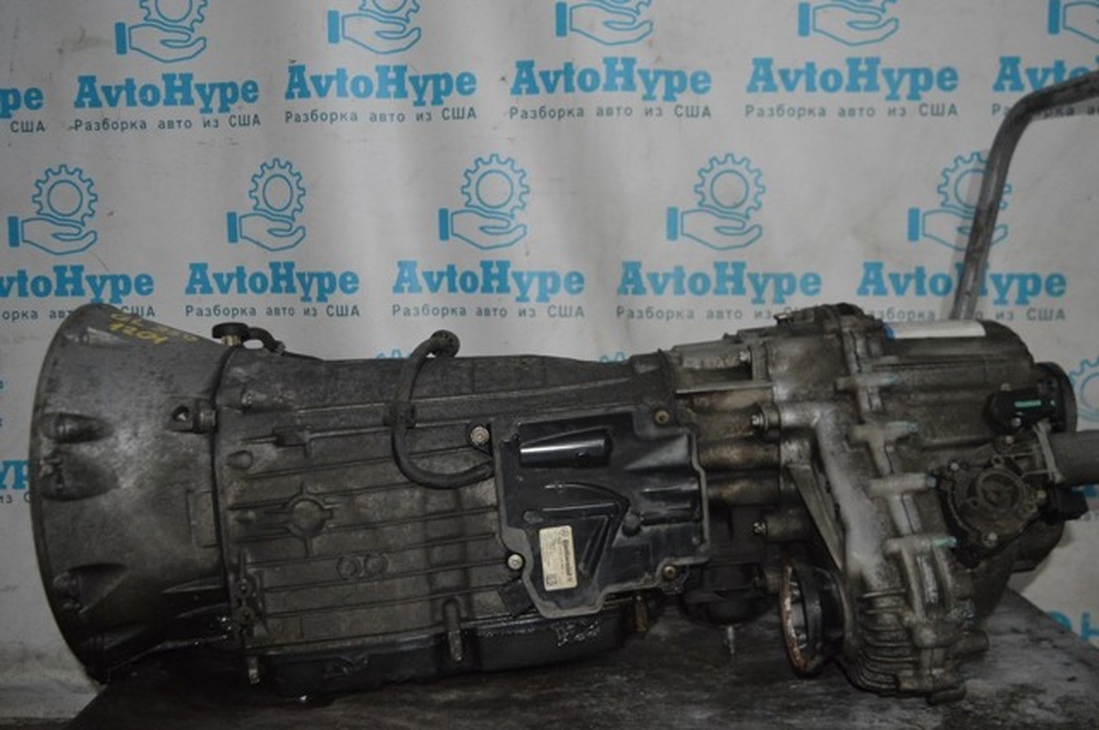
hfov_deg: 53.2
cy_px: 365
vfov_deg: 36.8
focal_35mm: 36
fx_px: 1098
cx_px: 550
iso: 3200
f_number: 4
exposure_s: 1/60
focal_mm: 24
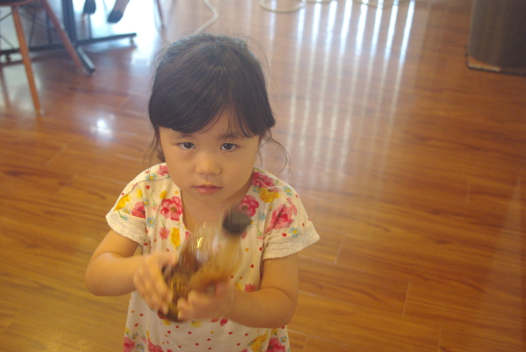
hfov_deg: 40.3
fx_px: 717
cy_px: 176
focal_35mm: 49
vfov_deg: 27.6
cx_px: 263
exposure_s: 1/100
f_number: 5.6
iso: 1600
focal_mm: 32.5
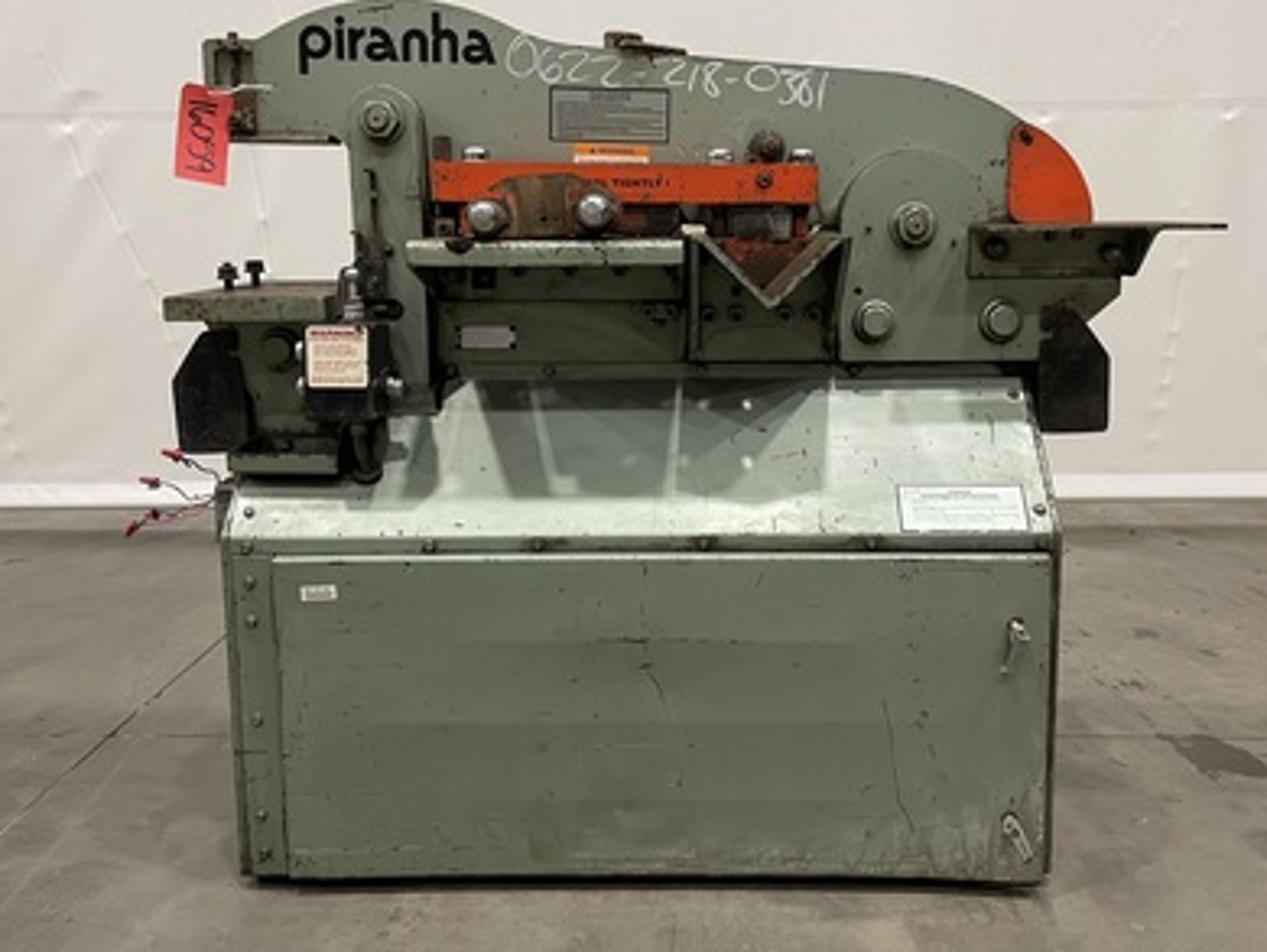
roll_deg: +0.8
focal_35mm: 32
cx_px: 663
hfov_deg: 56.8
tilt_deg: -9.8
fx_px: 1172
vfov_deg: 44.0
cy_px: 393
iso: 250
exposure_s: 1/60
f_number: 1.6
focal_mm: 4.2
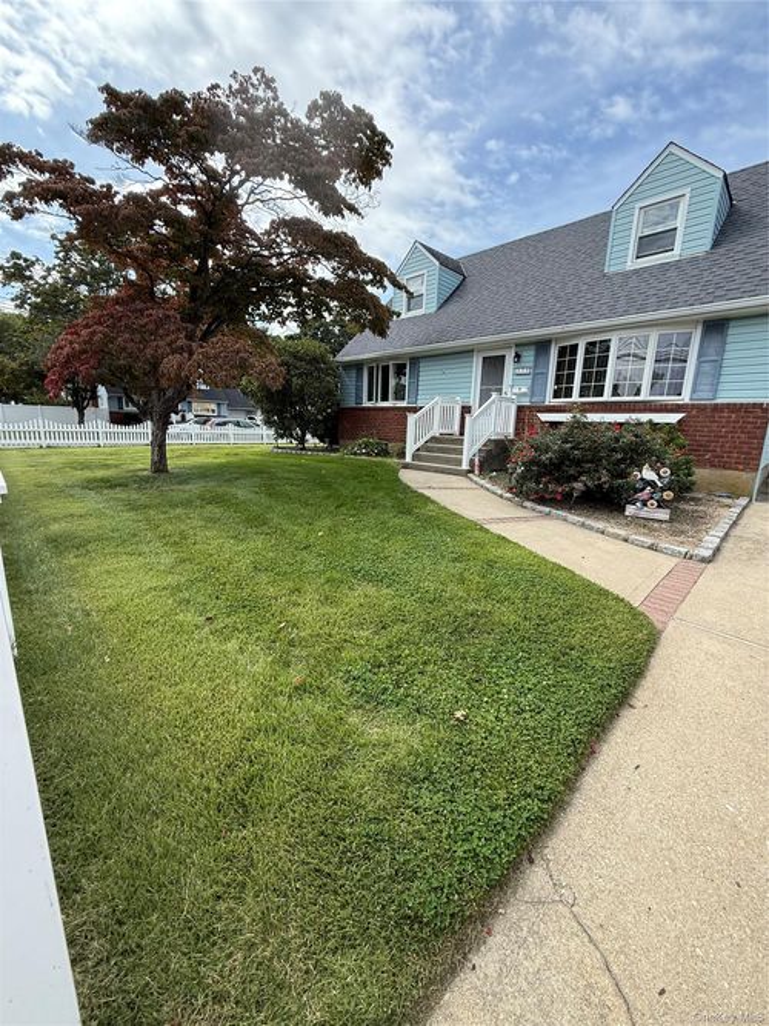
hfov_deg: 85.7
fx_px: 415
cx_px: 384
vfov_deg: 102.1
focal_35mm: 14
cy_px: 513
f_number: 2.2
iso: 64
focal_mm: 2.22
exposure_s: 1/820
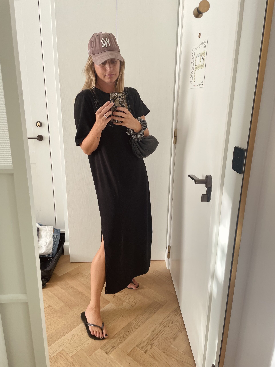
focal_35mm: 26
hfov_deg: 53.1
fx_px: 275
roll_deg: -1.3
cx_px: 138
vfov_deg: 67.3
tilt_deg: -17.0
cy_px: 184
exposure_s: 1/121
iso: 80
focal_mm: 4.2
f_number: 1.6
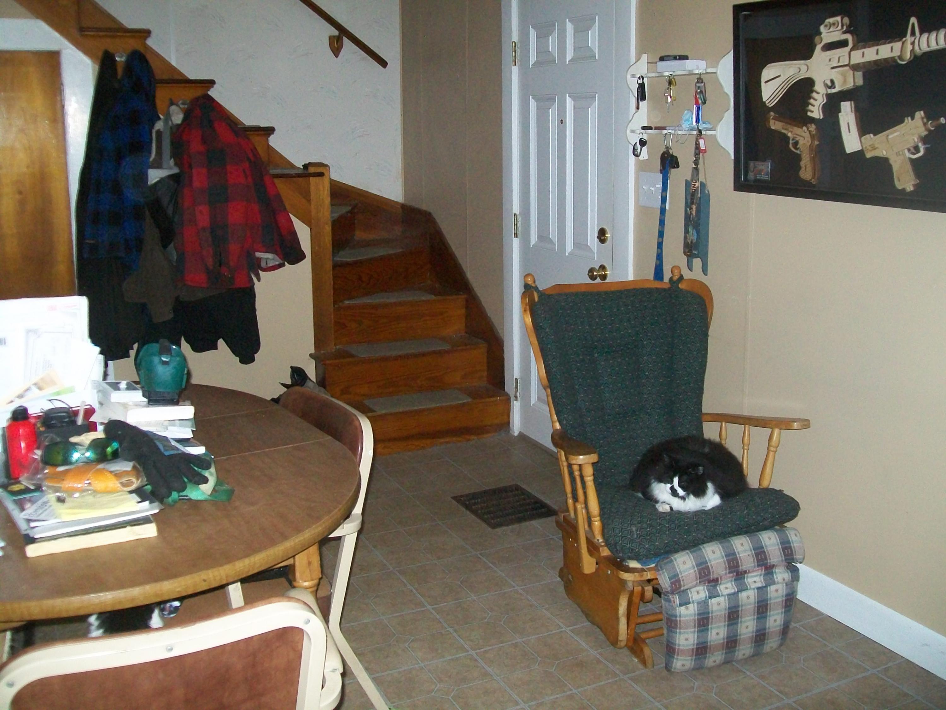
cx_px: 473
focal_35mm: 36
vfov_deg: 39.7
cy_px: 355
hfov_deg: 51.4
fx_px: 984
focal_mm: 6
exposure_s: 1/125
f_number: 2.7
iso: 200
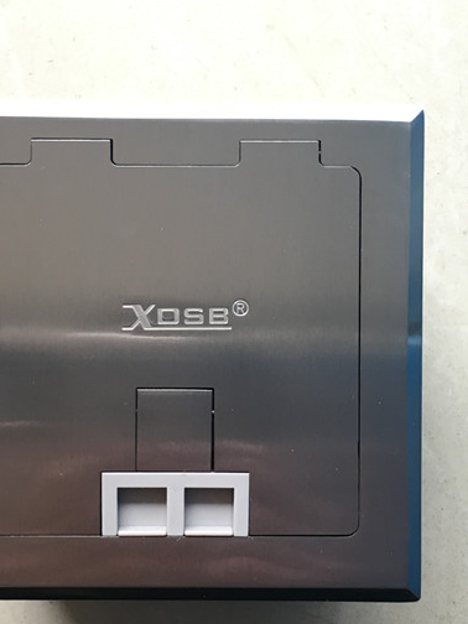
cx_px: 181
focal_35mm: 46
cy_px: 357
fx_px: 829
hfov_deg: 31.4
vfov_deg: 41.1
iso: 50
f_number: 2.2
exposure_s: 1/33
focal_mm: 4.15
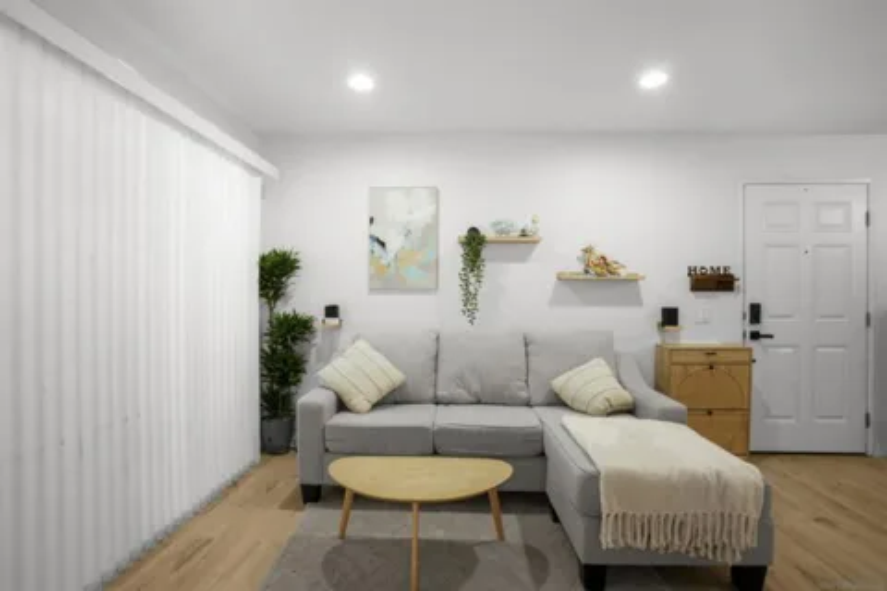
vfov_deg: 70.4
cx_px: 444
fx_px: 419
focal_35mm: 17
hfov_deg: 93.3
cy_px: 296
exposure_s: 1/1.25
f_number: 8
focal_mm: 17
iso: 200
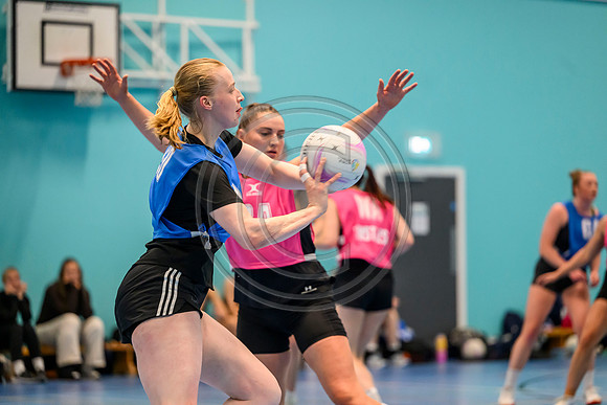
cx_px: 304
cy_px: 202
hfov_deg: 15.2
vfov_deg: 10.2
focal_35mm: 135
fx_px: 2277
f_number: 2.8
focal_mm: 135
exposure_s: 1/1000
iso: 8000
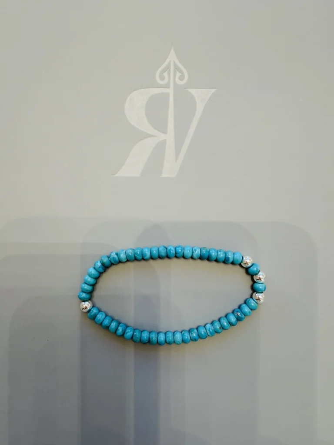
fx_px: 309
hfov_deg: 56.8
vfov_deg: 71.6
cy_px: 222
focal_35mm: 24
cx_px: 167
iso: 64
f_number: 2.2
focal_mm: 2.22
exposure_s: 1/120
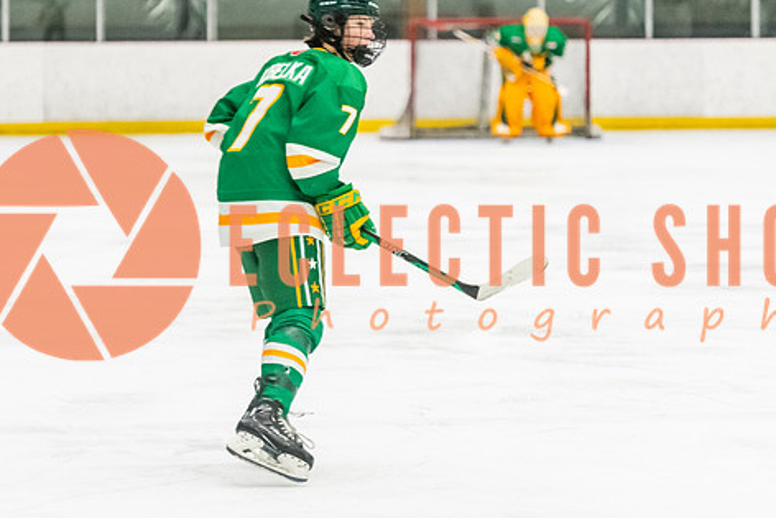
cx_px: 355
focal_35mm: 244
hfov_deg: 8.4
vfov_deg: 5.6
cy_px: 151
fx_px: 5261
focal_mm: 122
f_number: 2.8
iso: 3200
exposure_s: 1/800
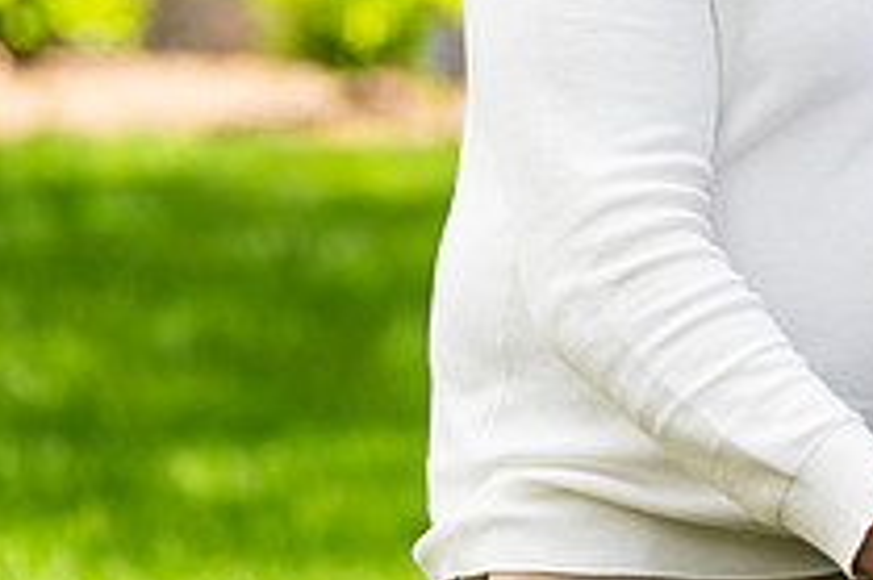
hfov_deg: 5.5
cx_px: 1146
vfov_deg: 3.7
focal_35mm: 374
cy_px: -63
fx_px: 9062
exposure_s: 1/1000
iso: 200
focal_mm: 120
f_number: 3.2
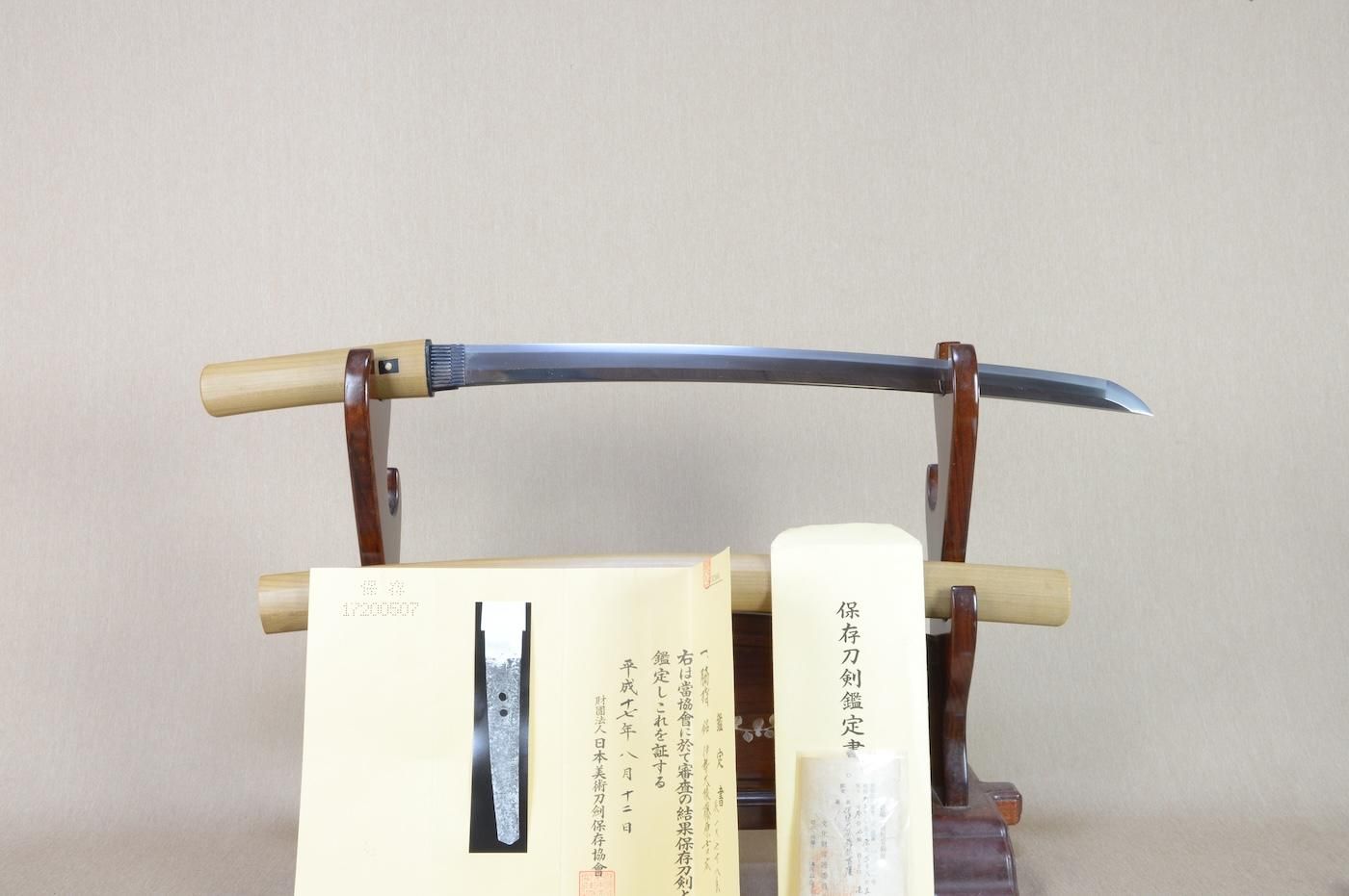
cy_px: 448
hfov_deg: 57.3
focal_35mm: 33
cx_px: 674
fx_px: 1236
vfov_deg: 39.9
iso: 400
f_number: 11
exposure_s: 1/2
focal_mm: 22
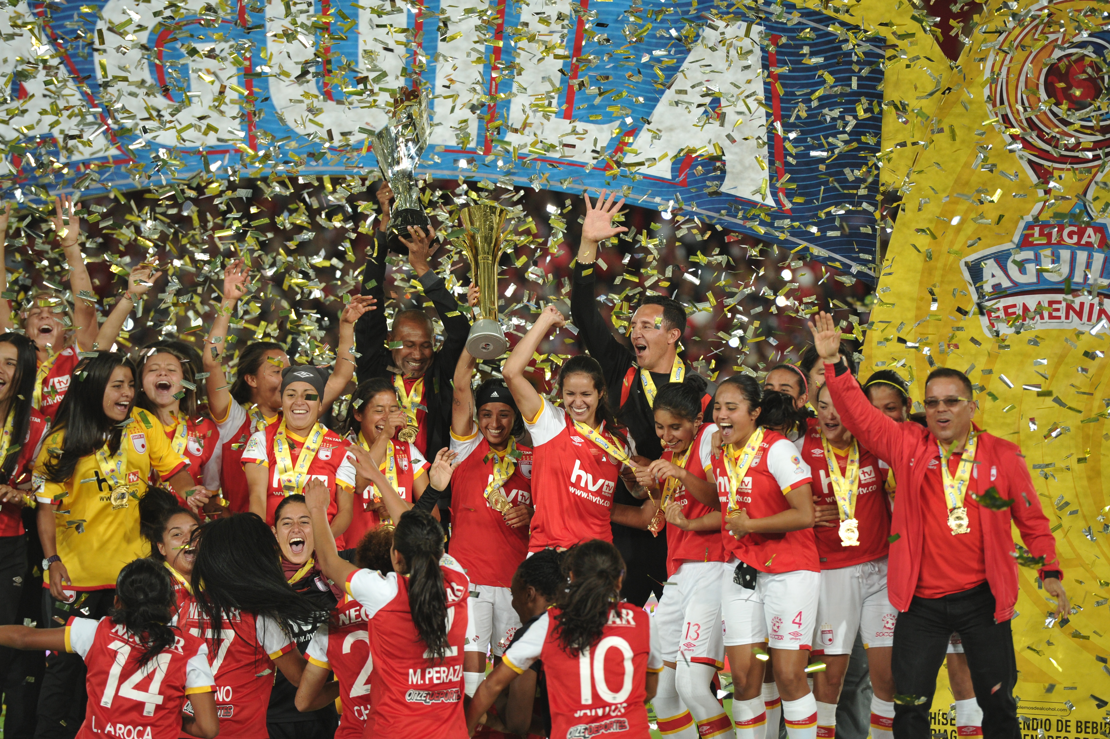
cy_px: 370
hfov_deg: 10.3
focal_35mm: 200
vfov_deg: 6.9
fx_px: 6163
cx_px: 555
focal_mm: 200
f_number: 3.2
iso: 2000
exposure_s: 1/1000
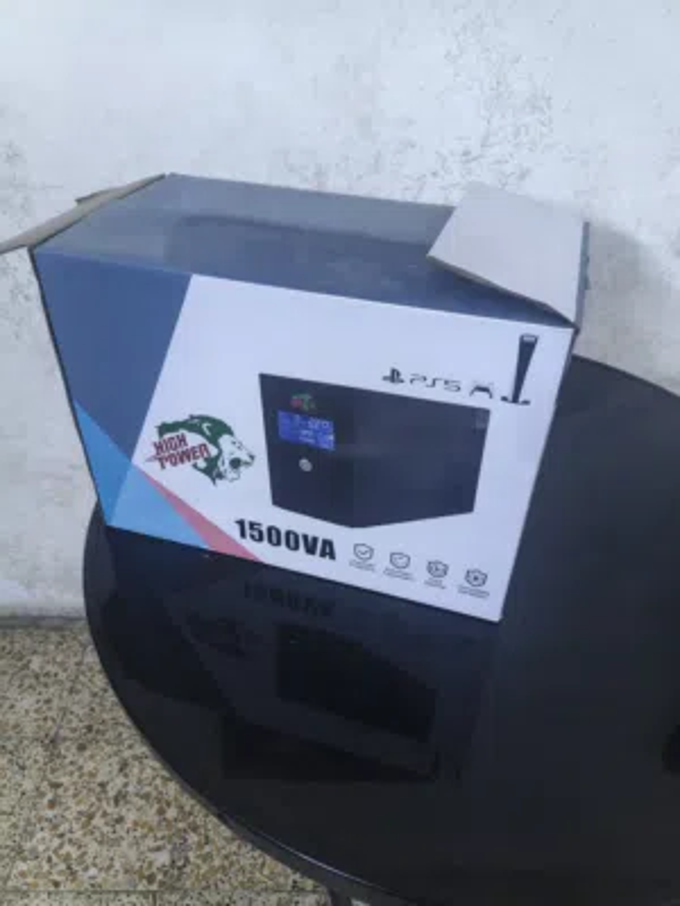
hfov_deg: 58.9
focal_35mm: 23
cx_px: 340
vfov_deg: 73.9
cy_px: 453
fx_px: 602
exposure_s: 1/33.3
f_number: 1.79
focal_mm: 4.71
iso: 1403
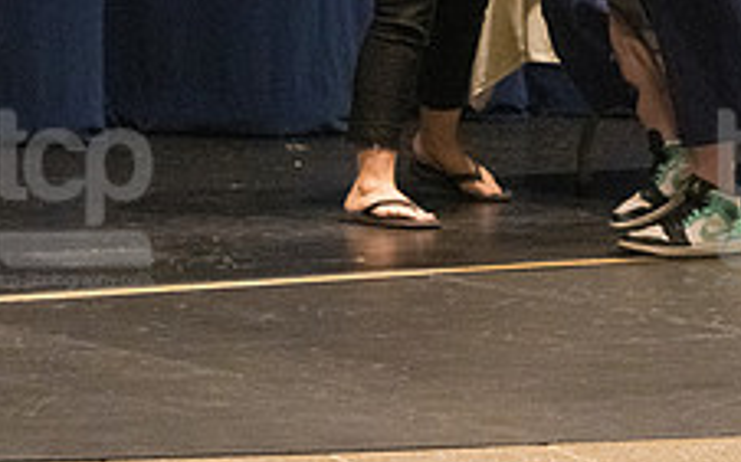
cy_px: -157
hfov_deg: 5.8
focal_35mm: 365
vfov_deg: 3.6
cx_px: 434
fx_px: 7367
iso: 8000
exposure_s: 1/250
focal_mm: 120
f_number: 4.5
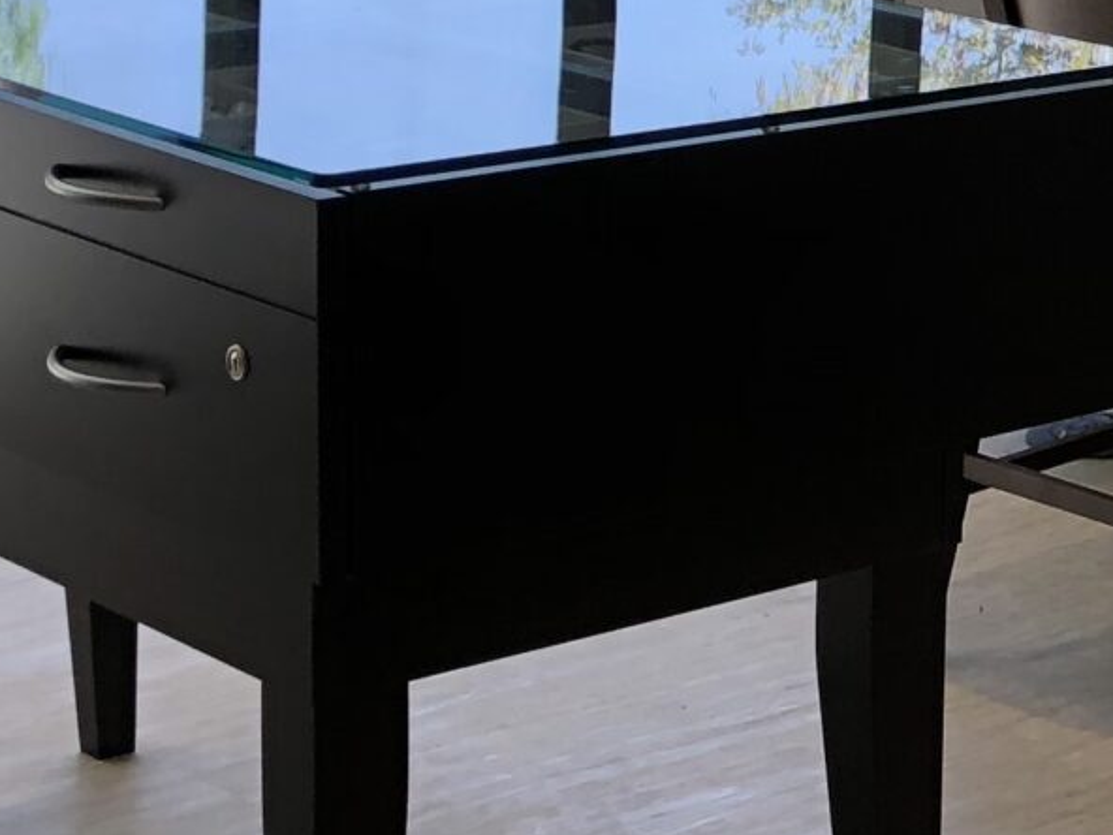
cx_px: 1685
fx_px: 3890
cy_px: -105
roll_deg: -1.0
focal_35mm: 121
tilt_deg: -6.4
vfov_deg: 12.0
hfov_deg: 15.1
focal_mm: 3.99
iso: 32
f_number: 1.8
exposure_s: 1/120
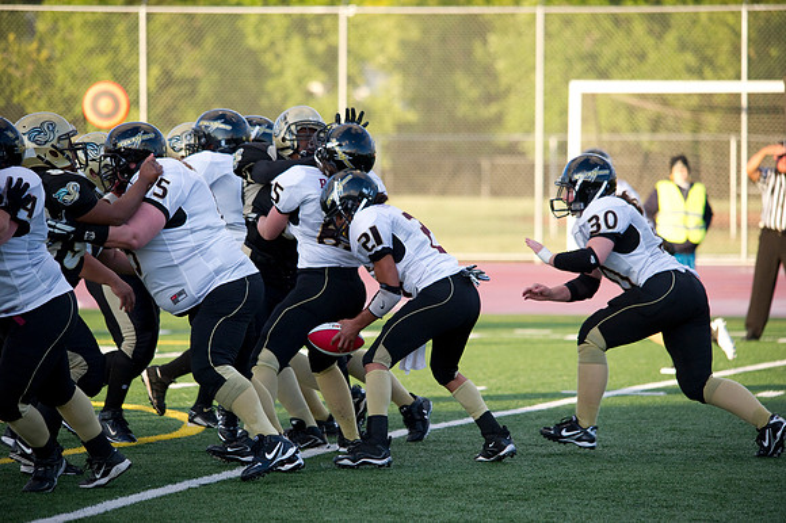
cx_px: 393
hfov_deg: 7.1
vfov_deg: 4.7
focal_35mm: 290
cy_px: 262
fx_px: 6328
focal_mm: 290
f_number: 6
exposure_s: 1/1000
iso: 2200
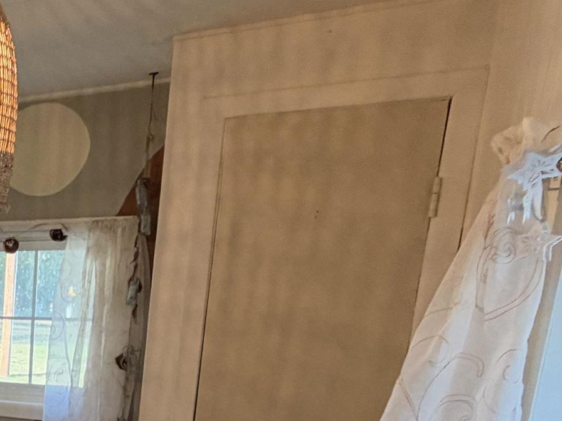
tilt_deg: -9.3
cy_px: 433
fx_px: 779
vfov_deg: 28.2
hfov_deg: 29.4
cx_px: -218
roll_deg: +1.2
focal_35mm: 48
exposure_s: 1/60
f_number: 2.2
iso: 200
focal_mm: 2.22
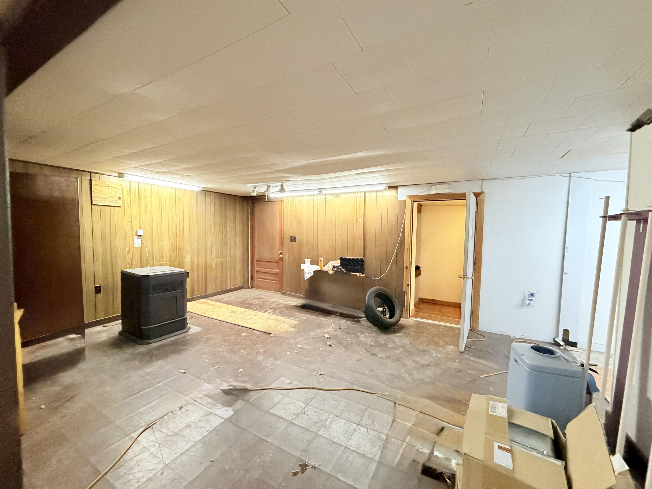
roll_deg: +0.1
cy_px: 244
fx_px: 264
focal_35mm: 14
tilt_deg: -3.2
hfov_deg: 102.1
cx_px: 326
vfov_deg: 85.7
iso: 500
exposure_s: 1/60
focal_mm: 2.22
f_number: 2.2
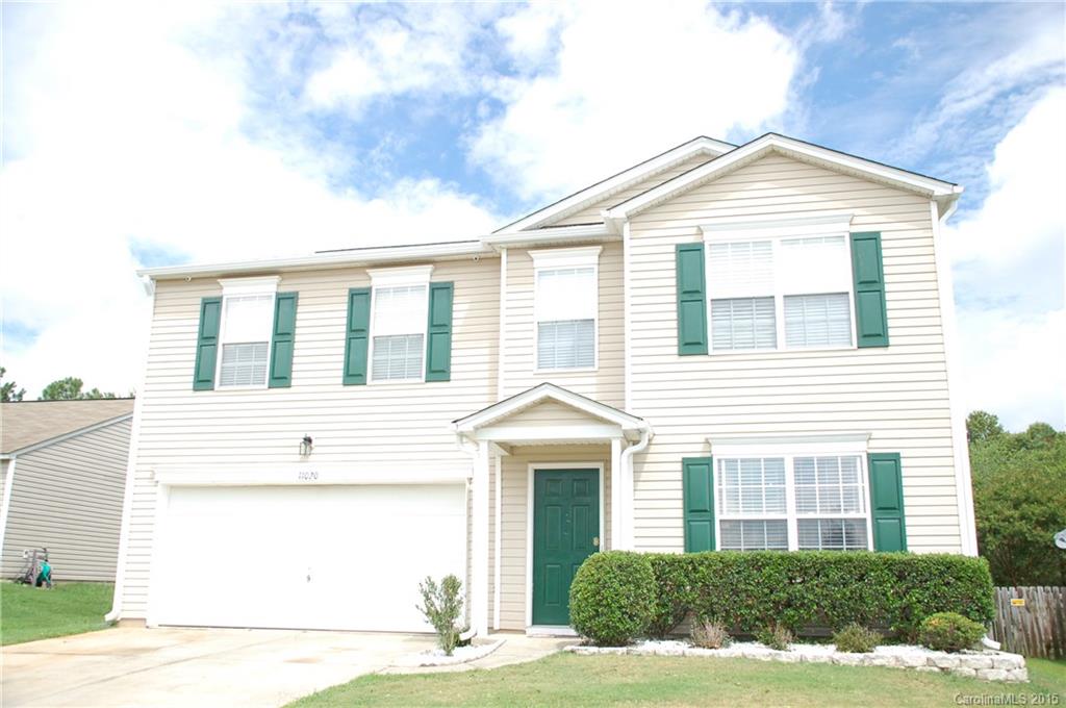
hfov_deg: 57.3
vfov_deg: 39.9
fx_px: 976
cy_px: 354
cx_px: 533
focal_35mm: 33
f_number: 3.8
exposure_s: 1/500
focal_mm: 22
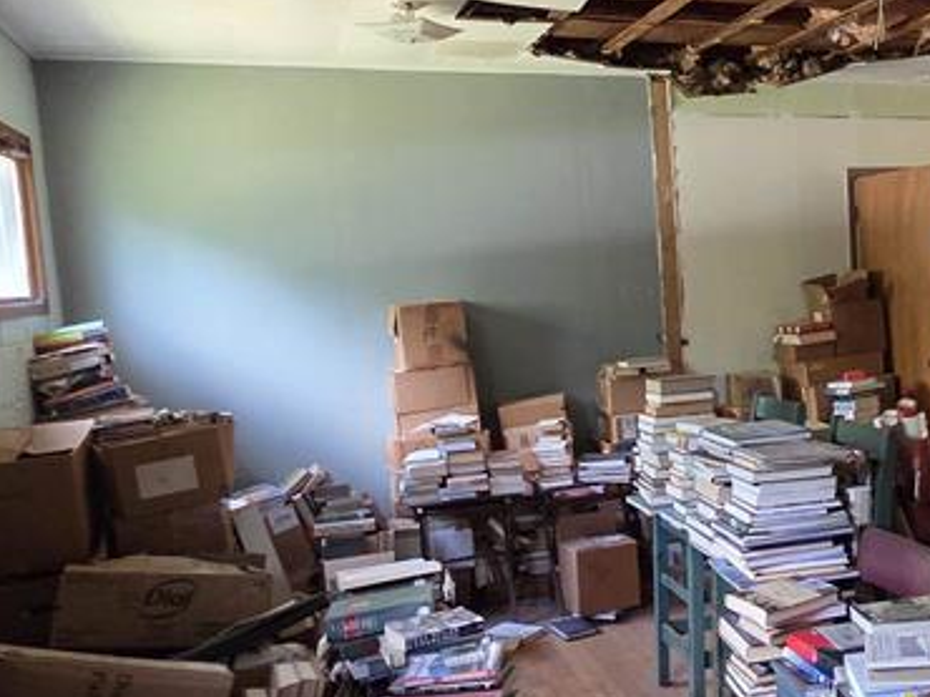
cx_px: 797
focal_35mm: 36
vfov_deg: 39.6
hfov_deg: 47.3
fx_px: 967
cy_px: 388
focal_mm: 2.2
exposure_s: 1/60
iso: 1000
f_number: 2.2
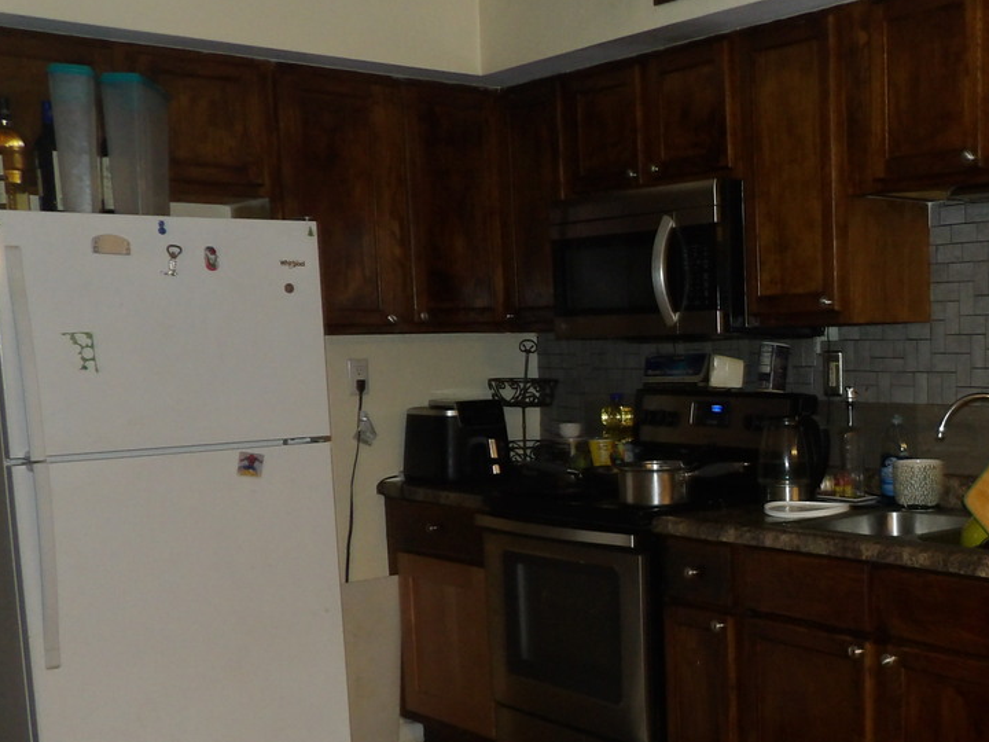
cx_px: 827
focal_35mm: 48
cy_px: 526
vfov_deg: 29.9
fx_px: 1371
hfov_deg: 37.8
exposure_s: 1/10
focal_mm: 4.3
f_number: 3.2
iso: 200
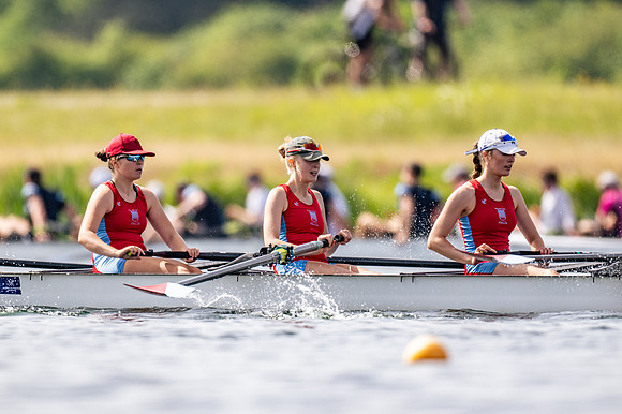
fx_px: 15541
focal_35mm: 900
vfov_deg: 1.5
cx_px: 311
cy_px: 207
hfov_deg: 2.3
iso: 180
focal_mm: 600
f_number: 4
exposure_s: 1/2500
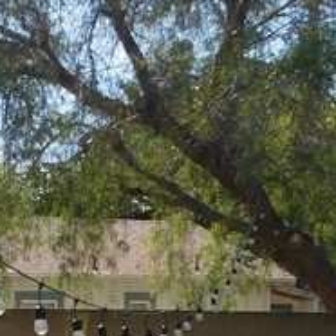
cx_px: -327
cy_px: 347
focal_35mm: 112
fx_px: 1230
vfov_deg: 15.2
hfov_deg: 13.4
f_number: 3
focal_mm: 4
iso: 125
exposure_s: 1/1250
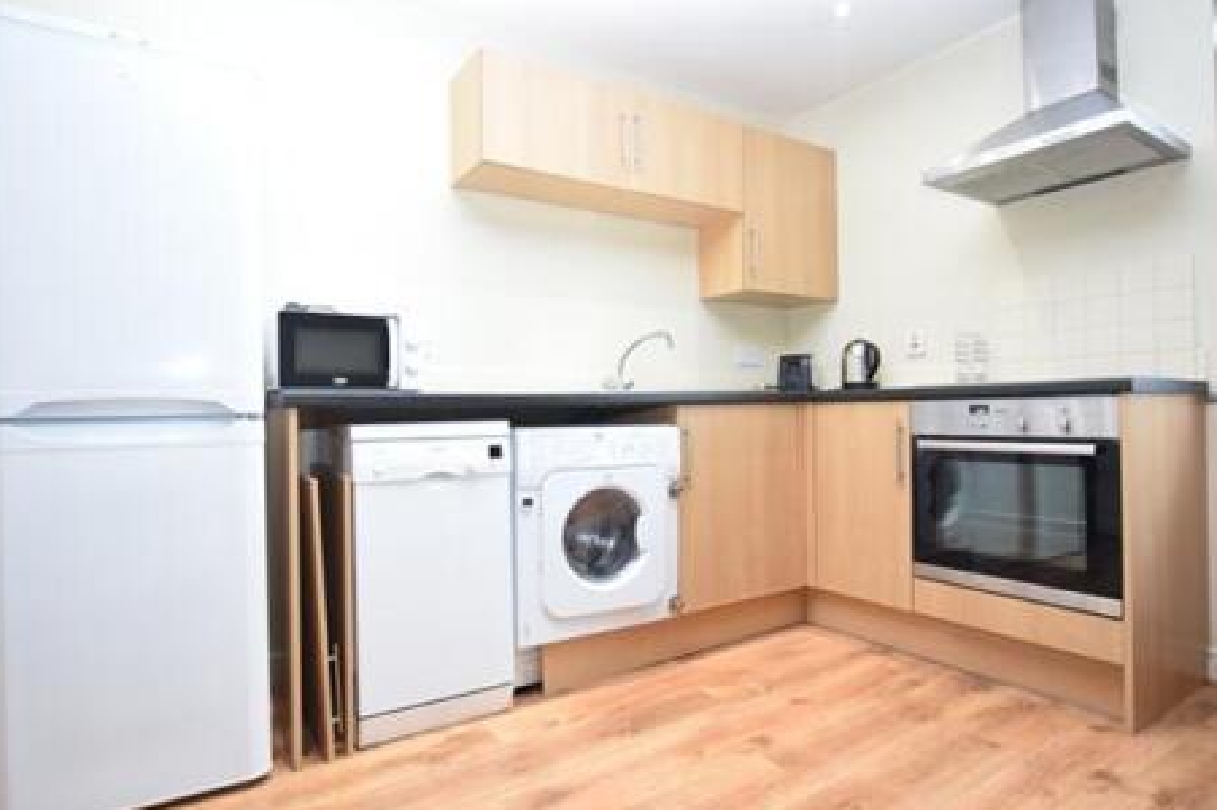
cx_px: 586
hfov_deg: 86.9
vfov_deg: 64.4
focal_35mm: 19
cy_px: 423
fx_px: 642
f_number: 4.5
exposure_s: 1/80
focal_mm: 12
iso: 800
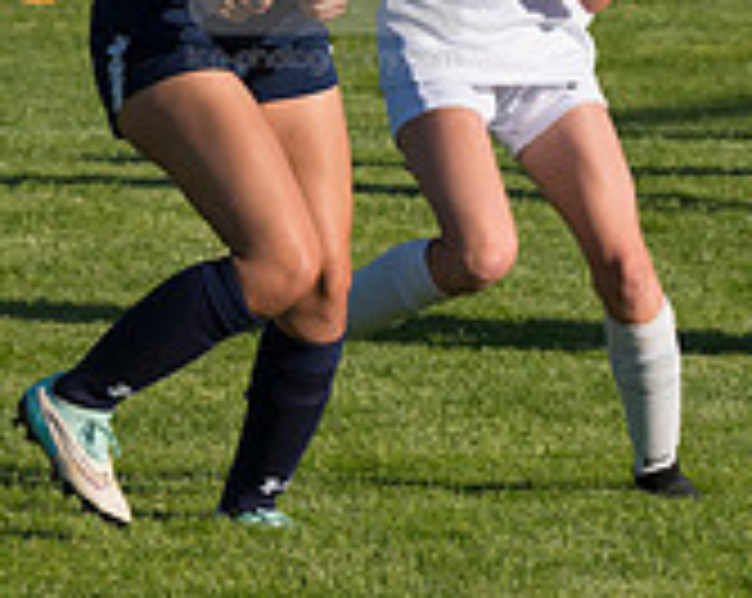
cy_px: -85
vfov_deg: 2.7
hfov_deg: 3.4
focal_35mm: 568
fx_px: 12619
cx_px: 324
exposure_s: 1/1600
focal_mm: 116
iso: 250
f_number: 5.6
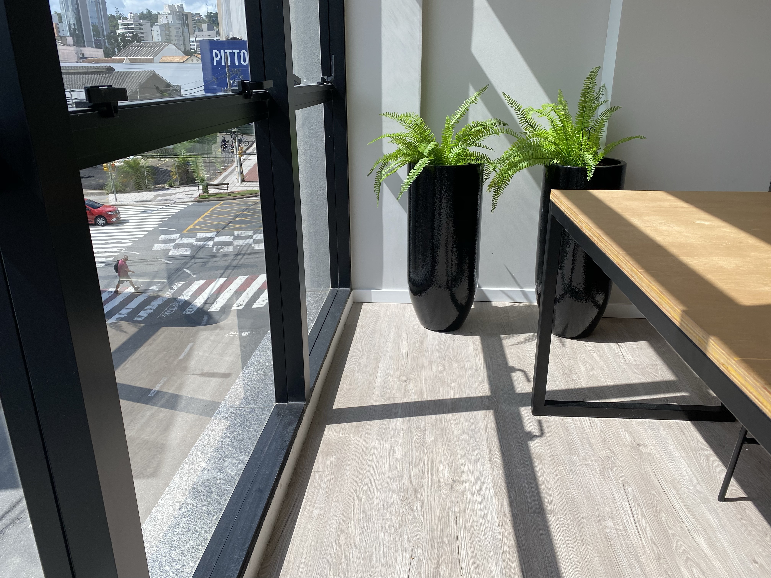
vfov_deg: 53.1
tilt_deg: -19.4
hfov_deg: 67.3
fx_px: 579
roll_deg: +0.0
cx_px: 386
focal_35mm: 26
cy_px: 289
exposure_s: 1/607
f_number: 1.8
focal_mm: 4.25
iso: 32
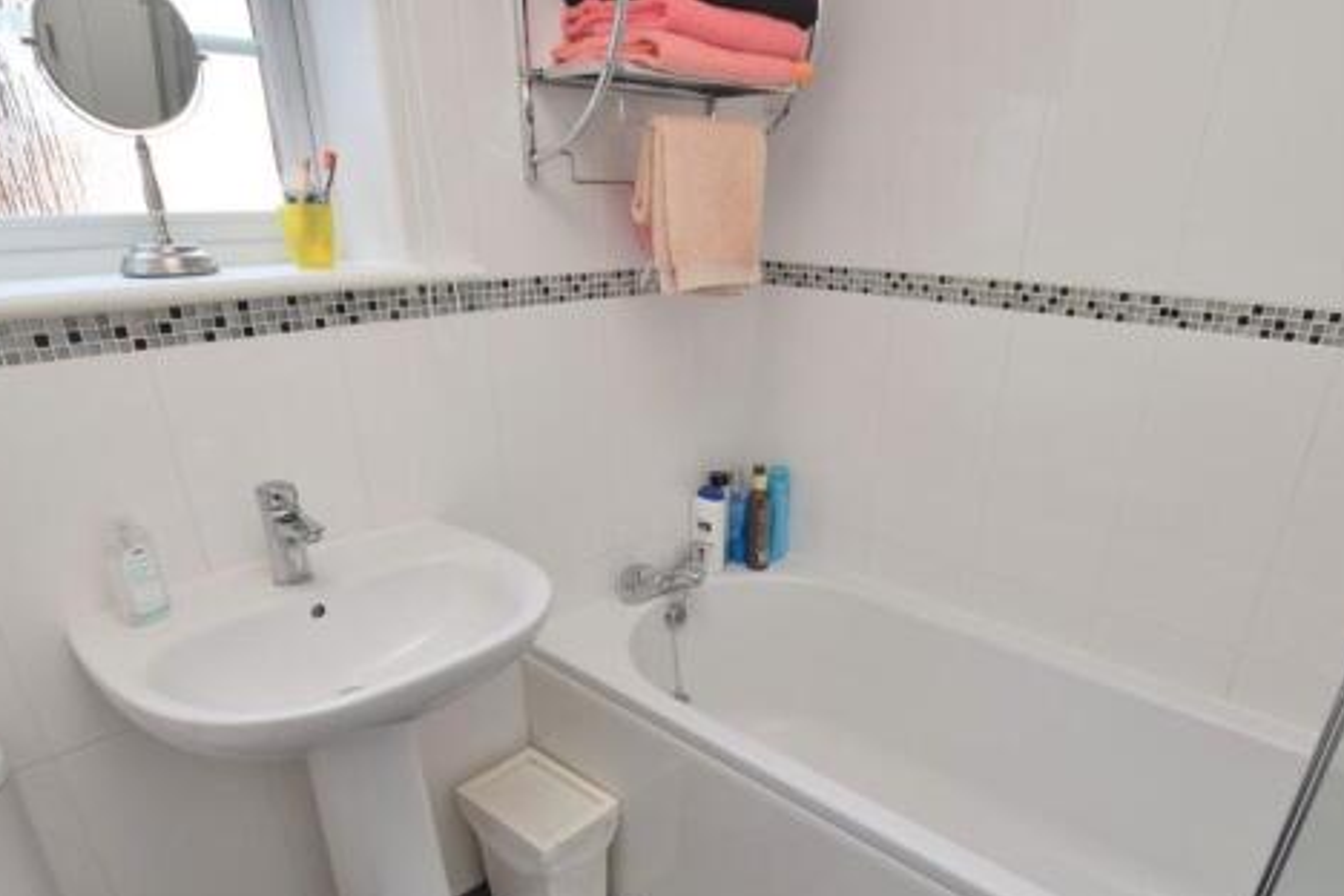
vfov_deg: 57.6
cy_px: 625
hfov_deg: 81.1
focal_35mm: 21
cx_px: 719
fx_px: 784
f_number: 4.5
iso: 800
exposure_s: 1/80
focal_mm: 10
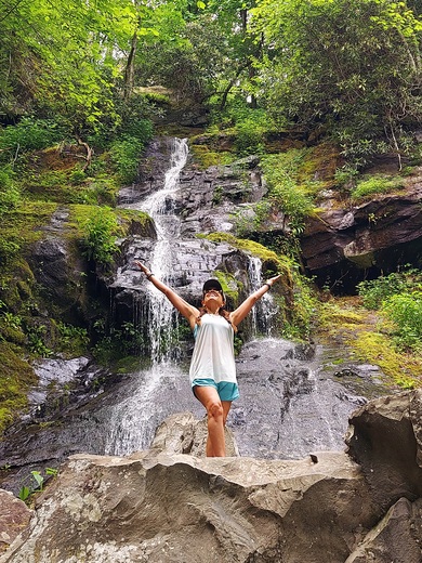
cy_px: 282
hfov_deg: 56.8
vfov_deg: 71.6
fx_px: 390
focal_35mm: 24
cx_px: 211
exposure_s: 1/120
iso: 50
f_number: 1.8
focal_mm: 5.23
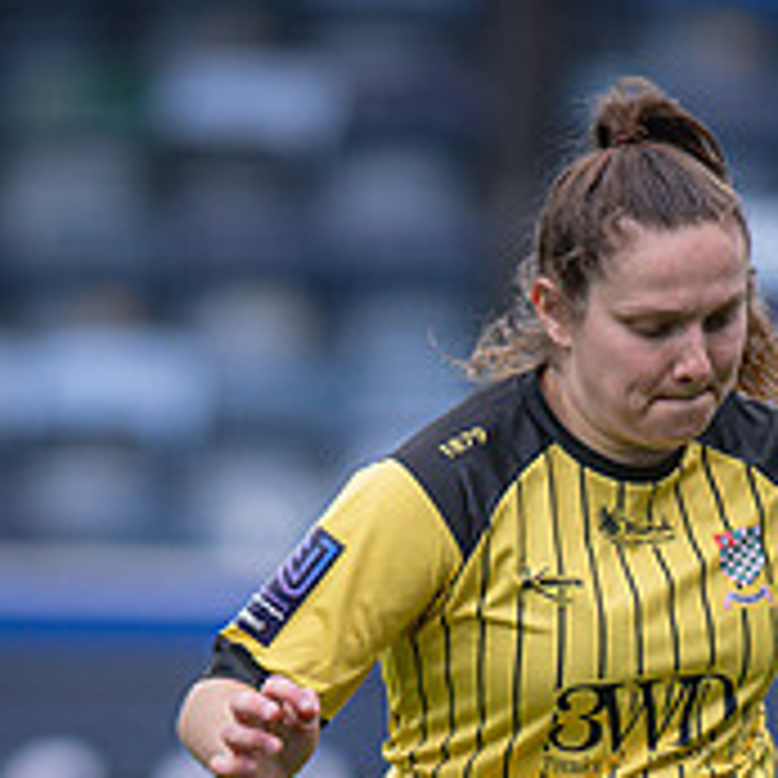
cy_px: 916
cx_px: 375
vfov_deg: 1.4
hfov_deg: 1.4
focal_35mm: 1259
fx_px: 32014
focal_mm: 300
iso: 400
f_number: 2.8
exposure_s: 1/1600
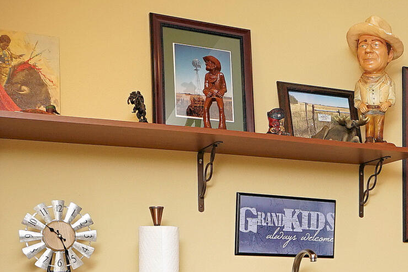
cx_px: 369
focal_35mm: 61
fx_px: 691
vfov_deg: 21.5
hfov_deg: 31.3
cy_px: 273
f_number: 4
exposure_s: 1/60
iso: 320
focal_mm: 10
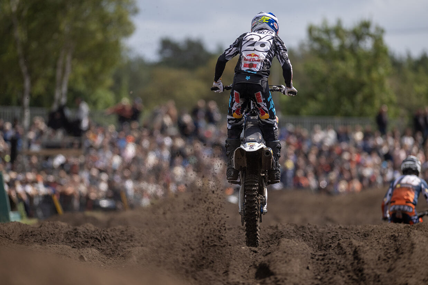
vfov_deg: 4.6
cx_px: 214
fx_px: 3567
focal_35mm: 300
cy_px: 142
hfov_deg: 6.9
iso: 200
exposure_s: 1/5000
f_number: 2.8
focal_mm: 300
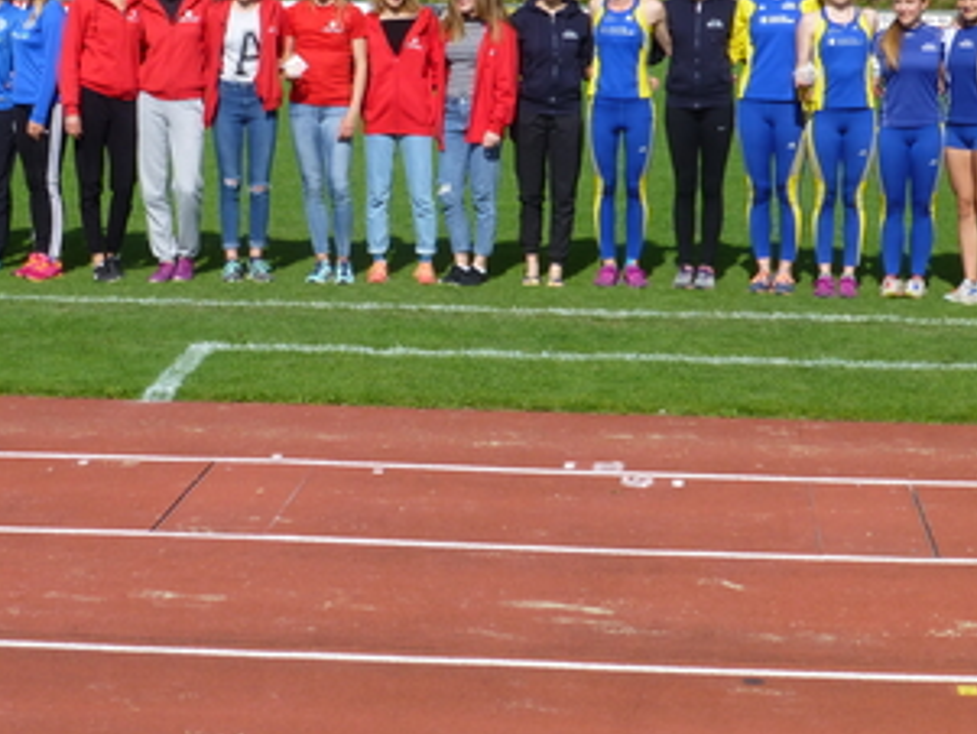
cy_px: 158
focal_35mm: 104
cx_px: 354
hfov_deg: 18.9
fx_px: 2936
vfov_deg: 14.2
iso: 100
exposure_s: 1/800
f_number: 4.7
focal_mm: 10.3
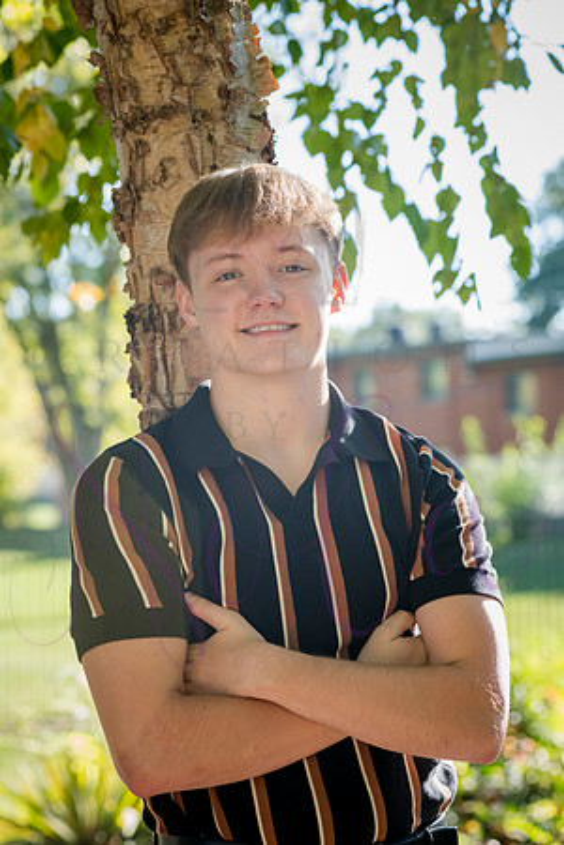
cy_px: 422
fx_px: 2350
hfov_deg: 13.7
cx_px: 282
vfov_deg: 20.4
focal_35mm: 100
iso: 800
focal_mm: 100
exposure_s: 1/320
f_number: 6.3
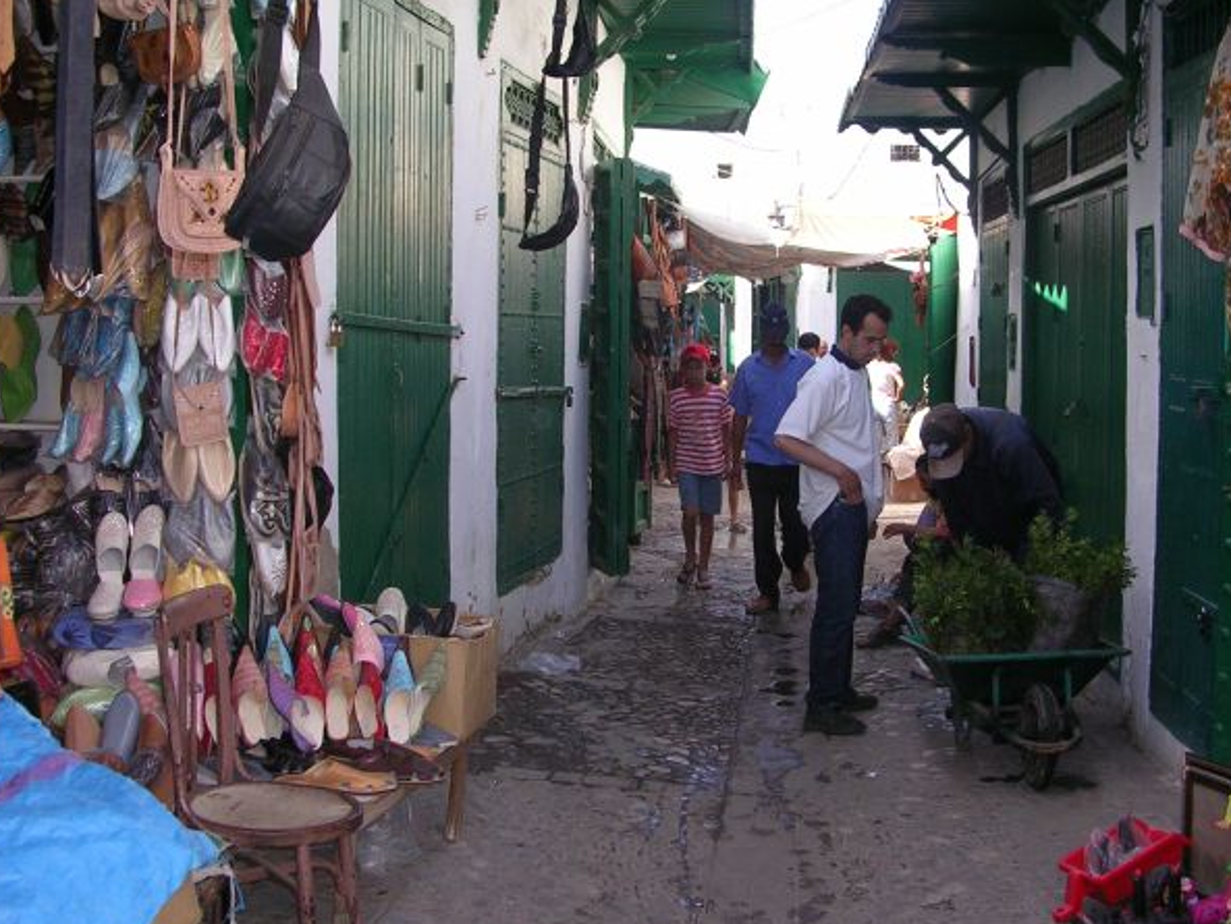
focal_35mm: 41
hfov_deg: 45.8
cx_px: 637
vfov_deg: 35.1
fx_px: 1458
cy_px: 449
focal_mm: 5.8
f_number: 2.8
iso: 71
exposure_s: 1/263
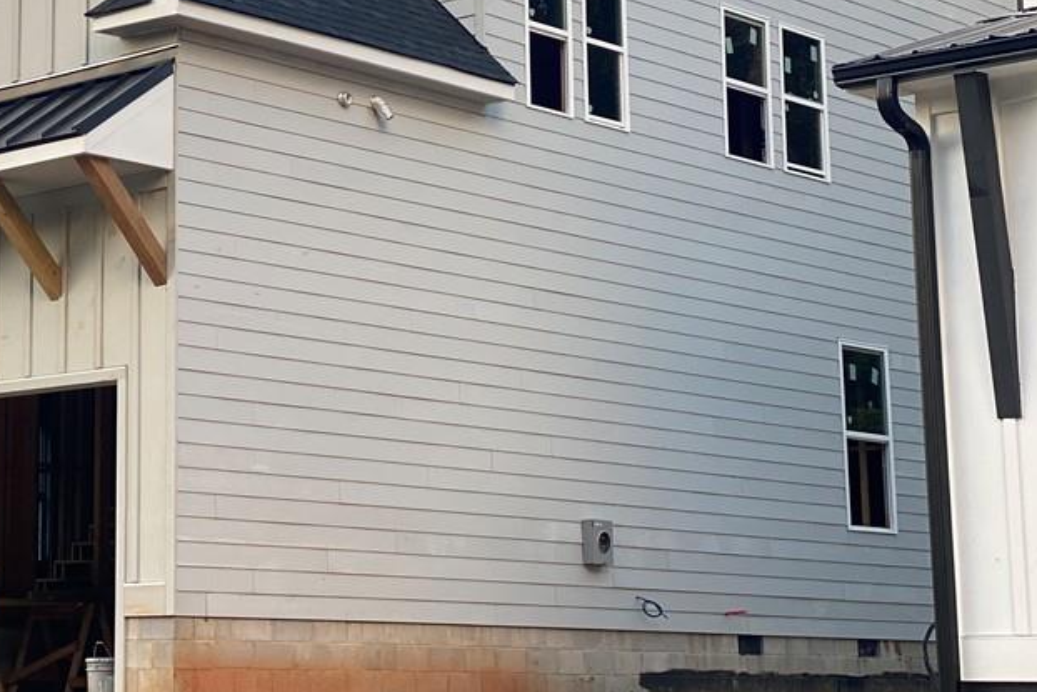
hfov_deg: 22.6
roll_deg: -0.5
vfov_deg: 15.3
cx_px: 218
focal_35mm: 89
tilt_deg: +9.9
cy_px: 213
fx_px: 2564
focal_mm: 6
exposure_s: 1/122
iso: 40
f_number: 2
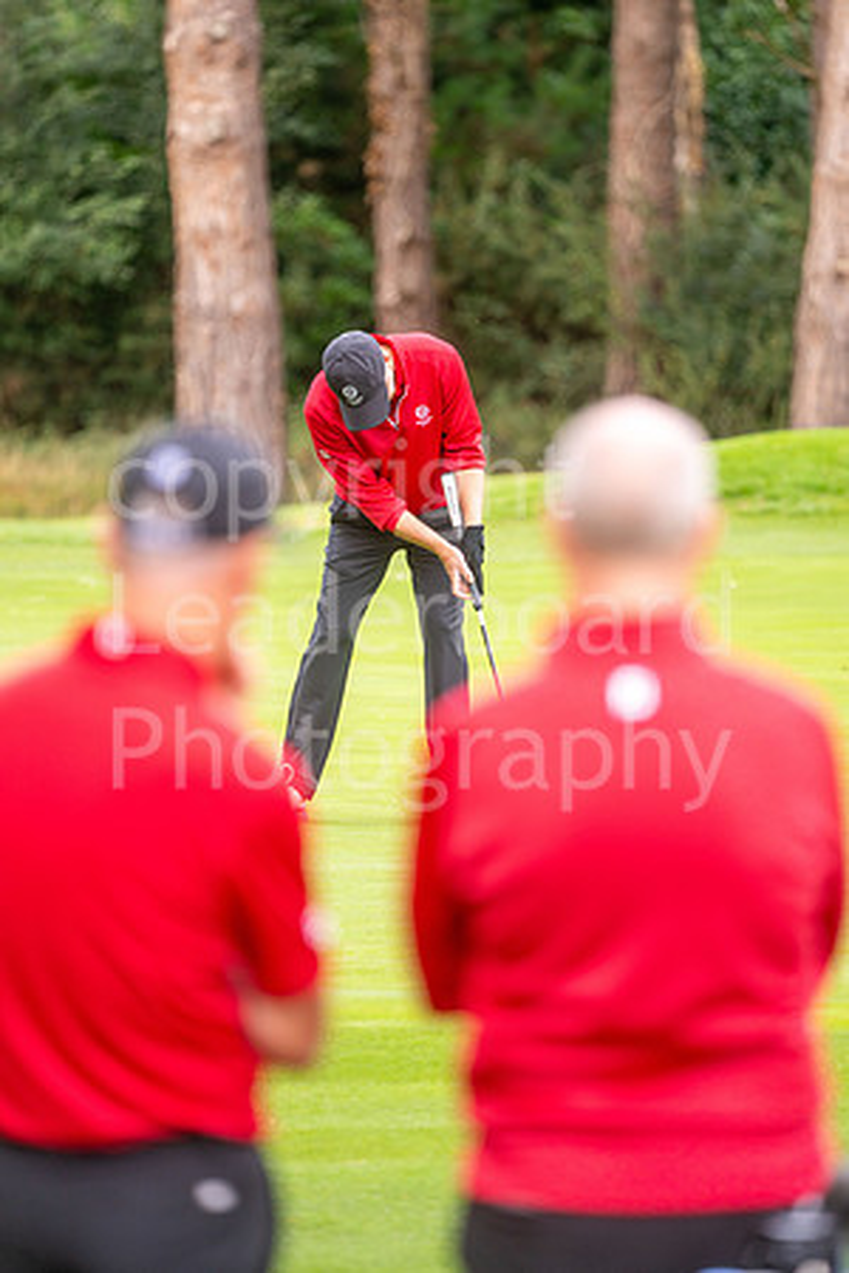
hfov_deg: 4.6
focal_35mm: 300
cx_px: 424
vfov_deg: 6.9
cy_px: 636
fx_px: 10612
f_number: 4.5
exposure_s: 1/400
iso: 400
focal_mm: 300
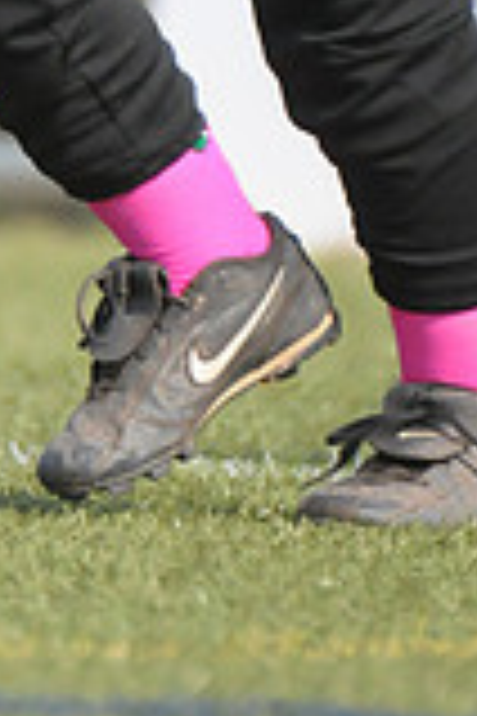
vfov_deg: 0.9
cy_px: -450
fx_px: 43384
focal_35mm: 2183
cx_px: 124
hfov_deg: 0.6
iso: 1600
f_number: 4
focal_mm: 400
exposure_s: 1/8000
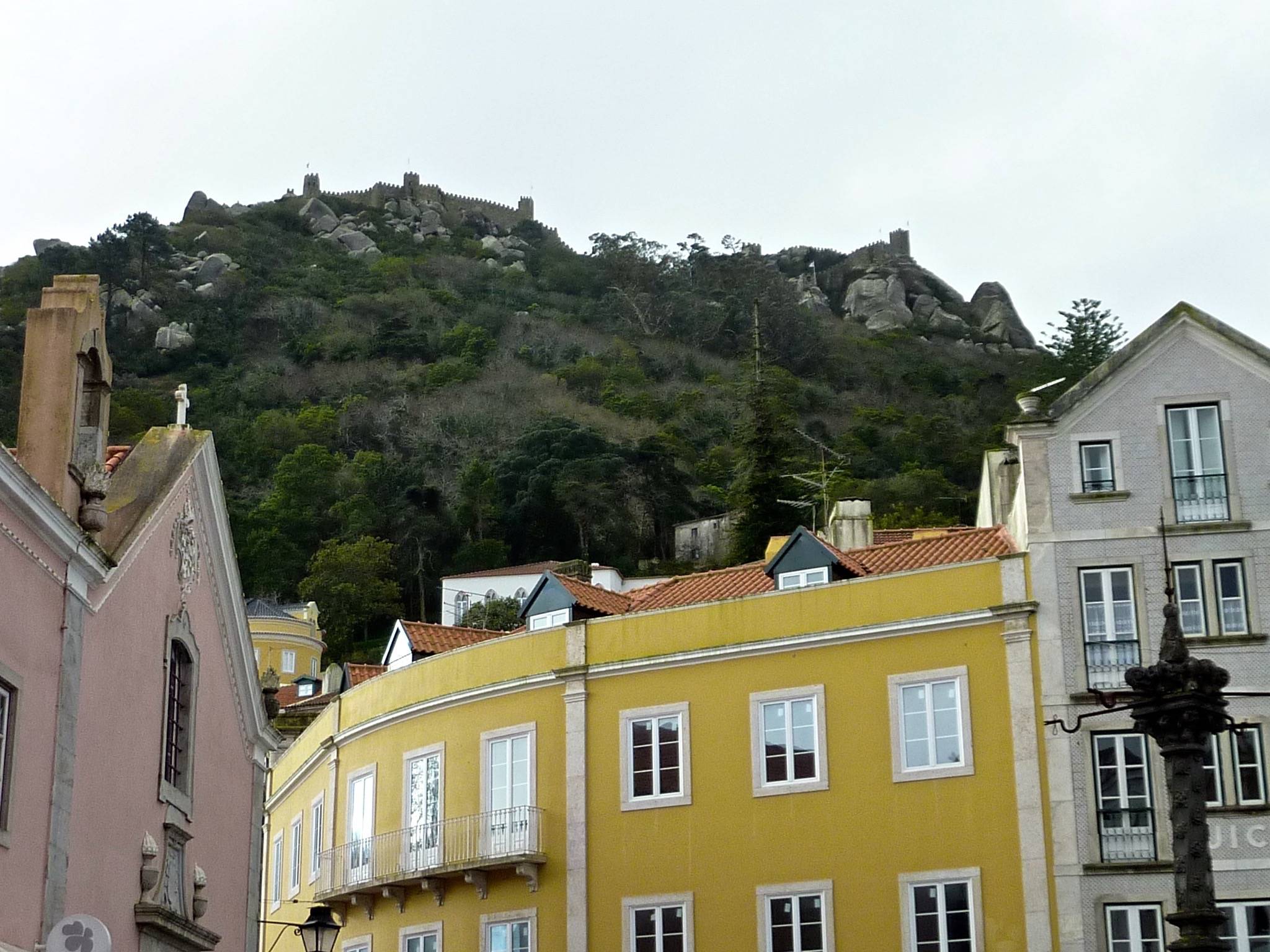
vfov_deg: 25.2
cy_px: 476
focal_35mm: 58
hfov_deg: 33.2
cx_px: 635
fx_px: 2128
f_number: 3.5
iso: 125
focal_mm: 5.3
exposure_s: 1/125
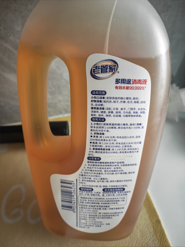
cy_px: 124
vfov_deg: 71.6
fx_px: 171
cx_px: 92
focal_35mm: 24
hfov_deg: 56.8
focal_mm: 5.52
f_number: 1.9
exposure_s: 1/20
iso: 1600
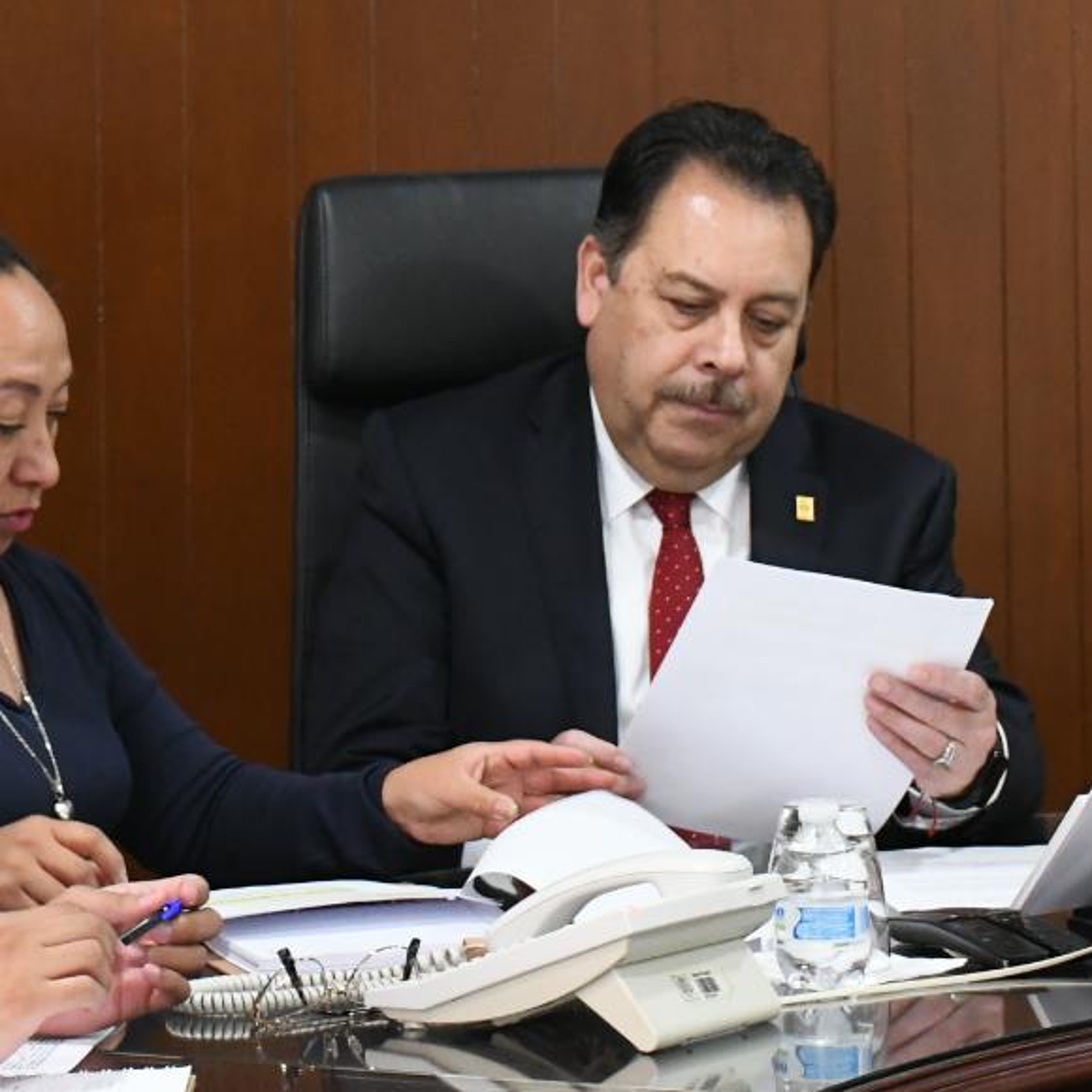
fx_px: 5675
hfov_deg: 11.0
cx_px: 471
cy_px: 77
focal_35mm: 159
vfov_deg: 10.9
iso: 4000
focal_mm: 45
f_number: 5.6
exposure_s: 1/100
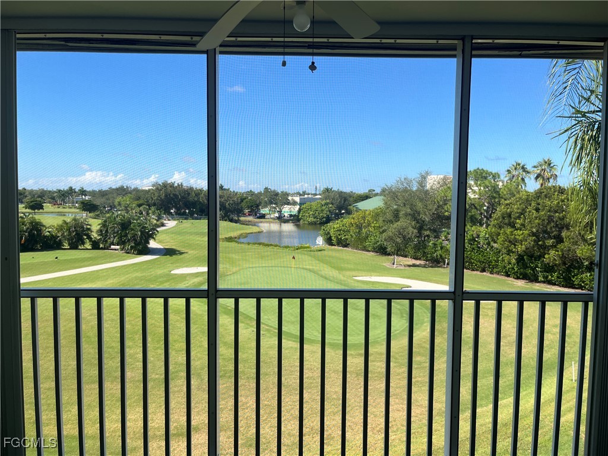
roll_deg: -0.3
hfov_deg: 67.3
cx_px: 304
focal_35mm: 26
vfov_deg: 53.1
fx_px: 457
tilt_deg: -4.7
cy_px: 228
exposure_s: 1/1776
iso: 50
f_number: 1.6
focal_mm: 5.1
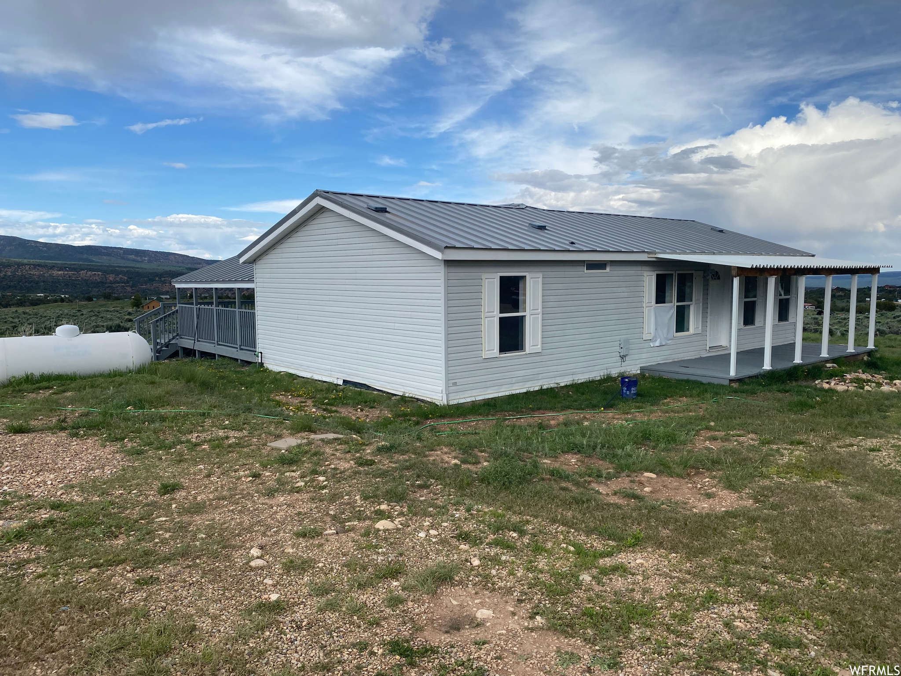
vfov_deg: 53.1
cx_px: 450
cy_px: 338
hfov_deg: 67.3
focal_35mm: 26
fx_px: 677
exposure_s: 1/2183
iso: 32
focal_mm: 4.25
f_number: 1.8
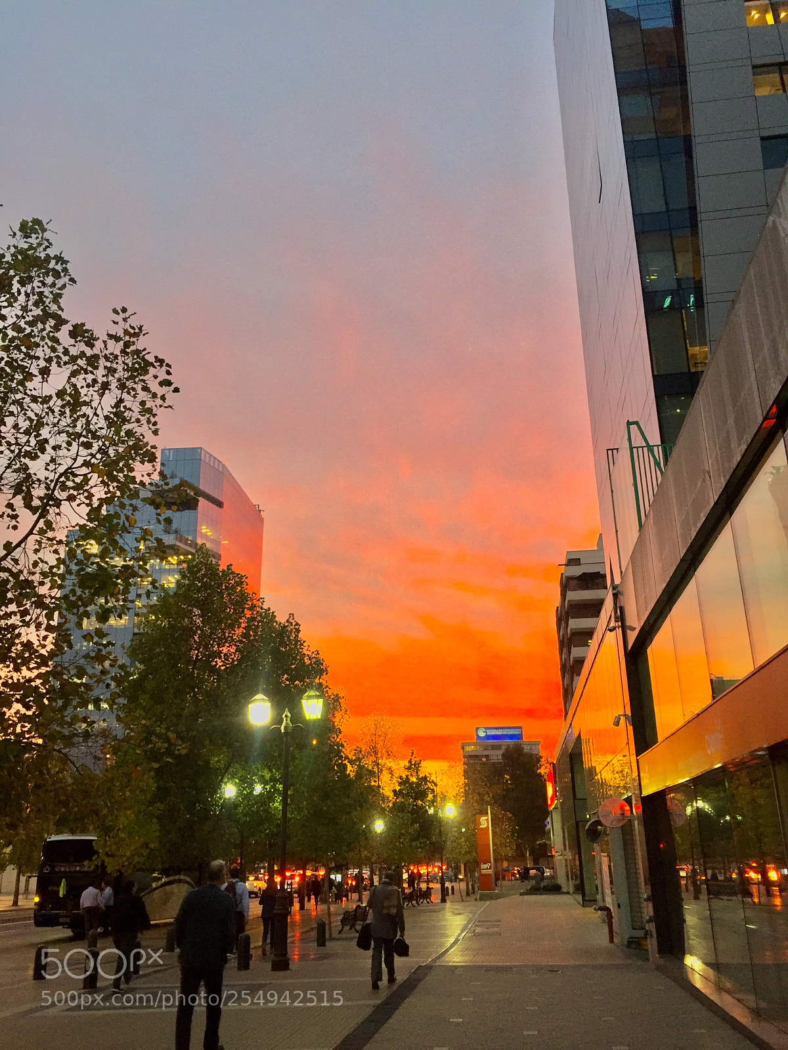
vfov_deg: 61.7
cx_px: 394
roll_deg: +1.1
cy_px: 525
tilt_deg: +18.6
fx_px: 880
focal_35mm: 29
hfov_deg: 48.2
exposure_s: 1/33
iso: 250
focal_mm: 4.15
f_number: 2.2
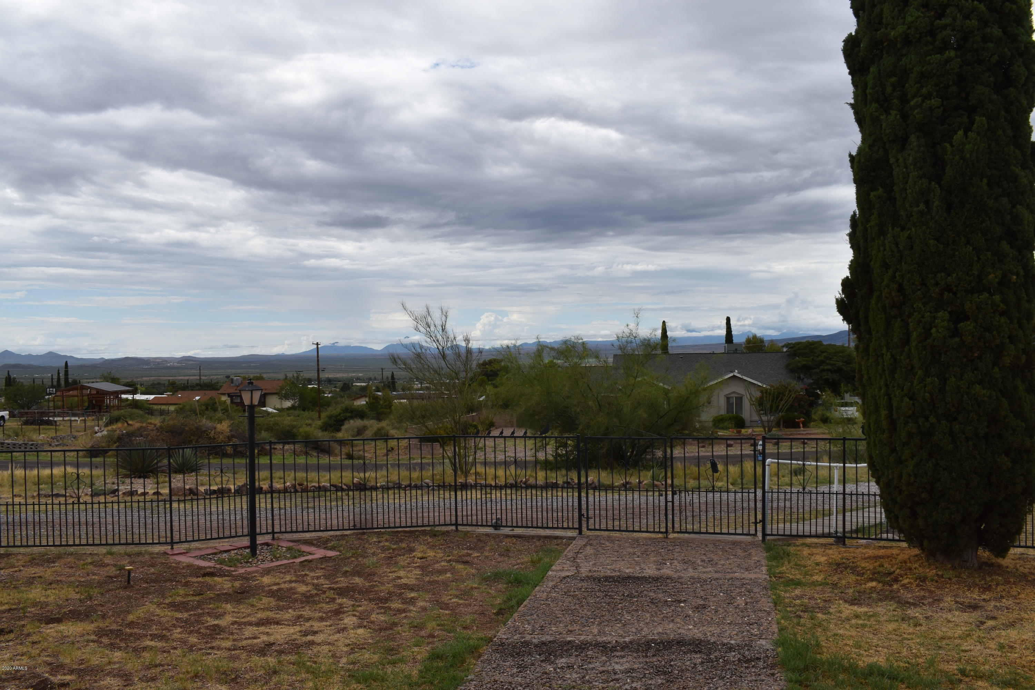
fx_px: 949
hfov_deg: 57.2
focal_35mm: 33
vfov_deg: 40.0
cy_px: 345
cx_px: 518
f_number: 13
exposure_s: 1/200
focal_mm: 22
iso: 100
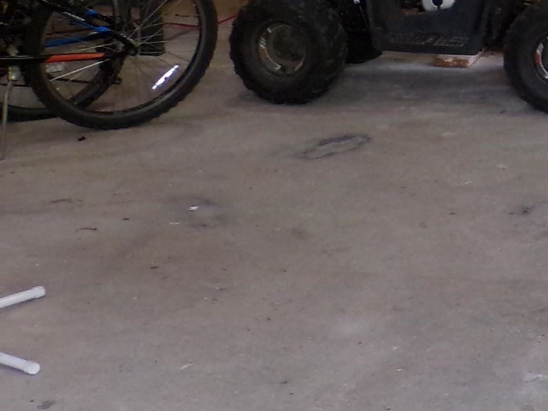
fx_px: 1820
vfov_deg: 12.4
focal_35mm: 115
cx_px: 769
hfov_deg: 16.0
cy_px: -138
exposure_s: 1/60
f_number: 3.4
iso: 200
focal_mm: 5.9
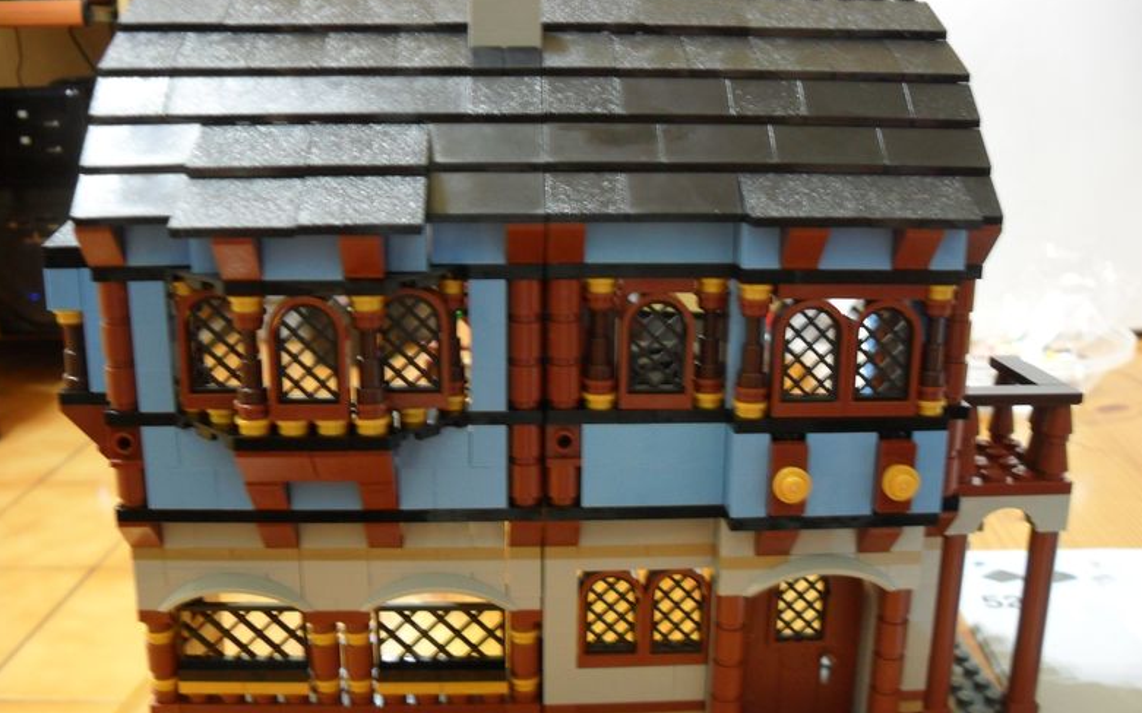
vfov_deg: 33.5
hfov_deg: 51.5
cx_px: 579
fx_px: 1183
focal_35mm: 38
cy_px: 405
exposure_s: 1/3
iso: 200
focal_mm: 6.2
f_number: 2.8
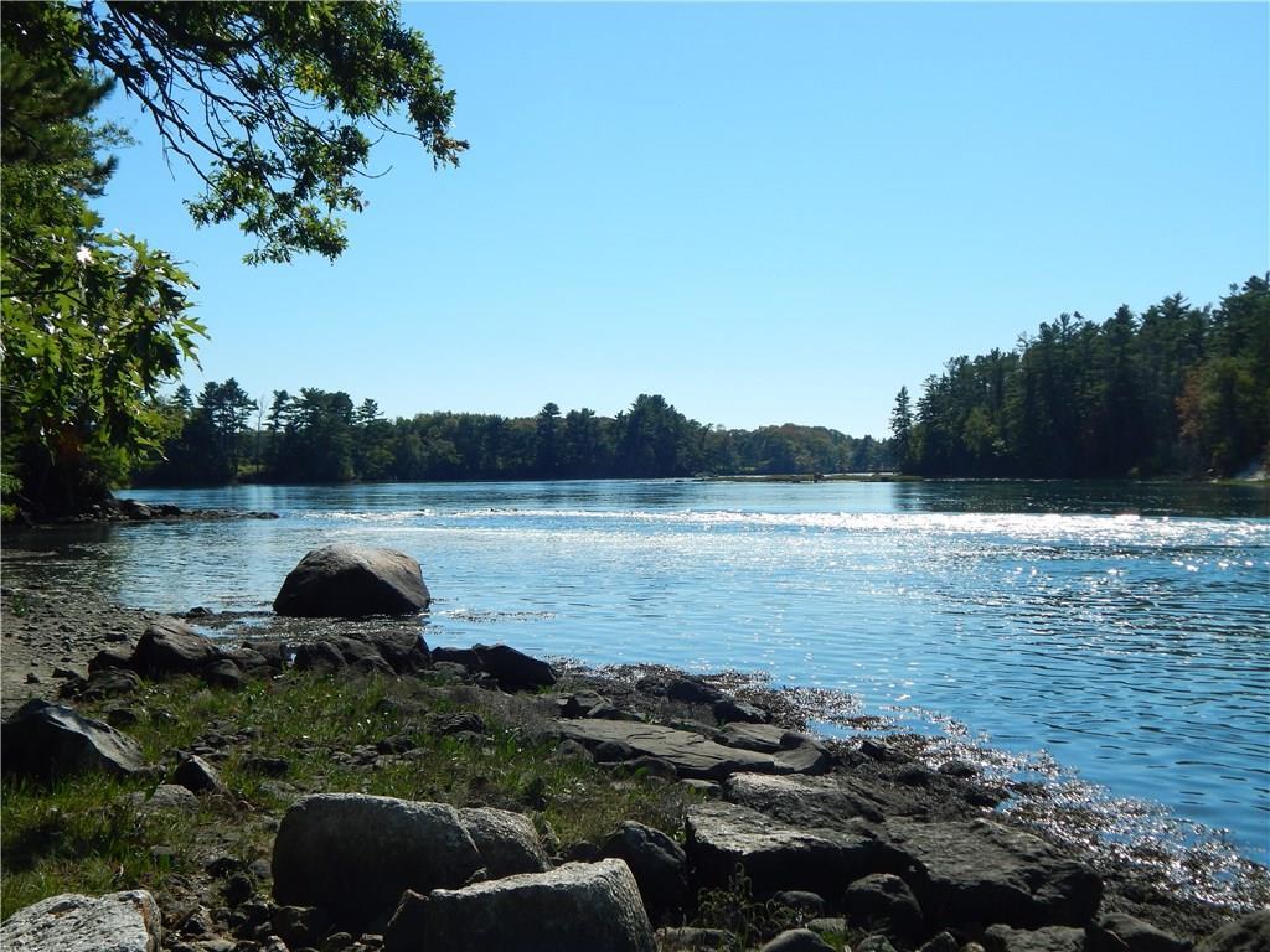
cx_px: 635
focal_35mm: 43
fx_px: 1578
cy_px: 476
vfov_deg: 33.6
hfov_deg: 43.9
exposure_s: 1/640
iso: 125
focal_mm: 7.7
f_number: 7.1
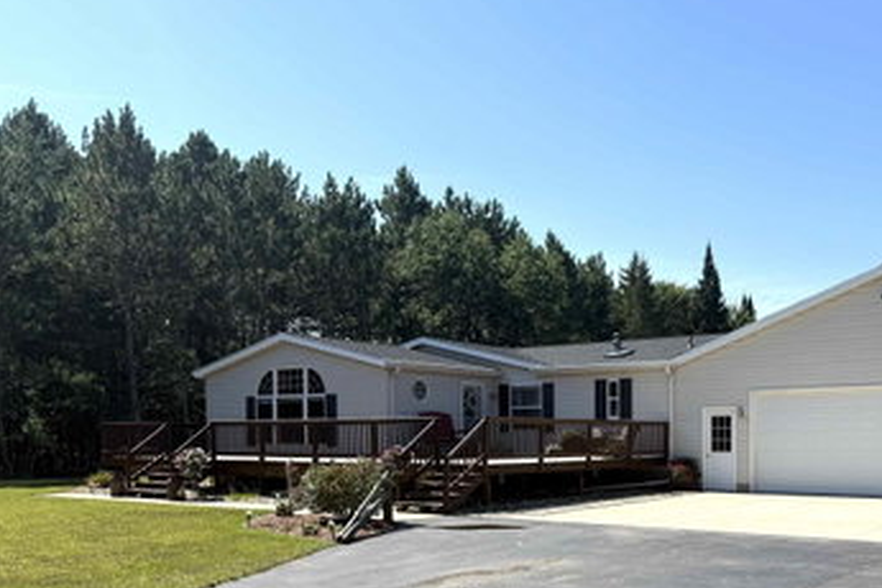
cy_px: 453
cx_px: 603
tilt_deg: -0.6
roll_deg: -0.3
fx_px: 906
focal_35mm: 37
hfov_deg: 50.7
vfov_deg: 35.0
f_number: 1.78
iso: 80
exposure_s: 1/4405
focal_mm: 6.76
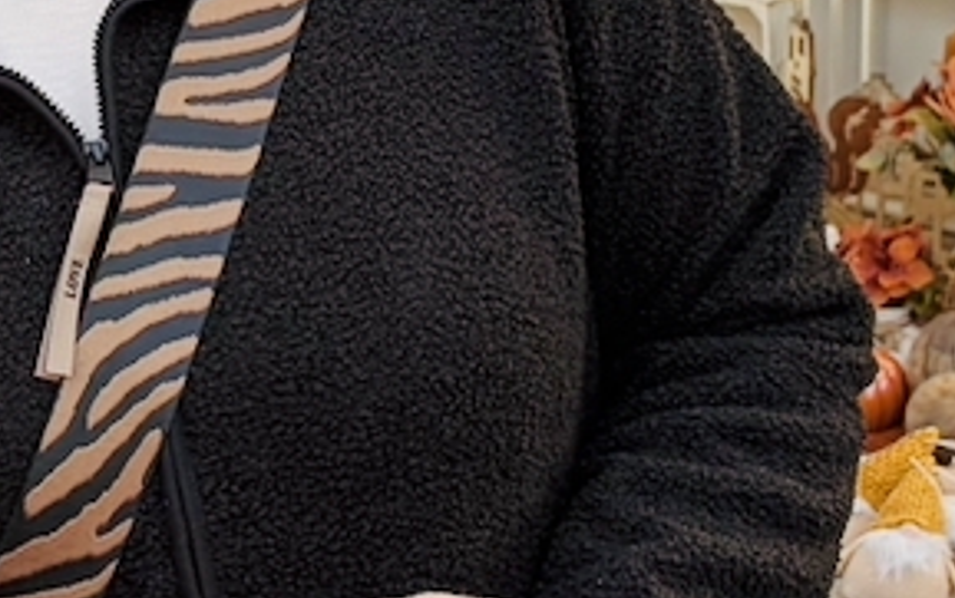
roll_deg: +0.0
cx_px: 195
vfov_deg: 10.7
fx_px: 3177
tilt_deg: -10.2
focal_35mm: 122
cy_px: 17
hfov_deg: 17.0
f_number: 1.6
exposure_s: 1/586
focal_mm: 5.96
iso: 64
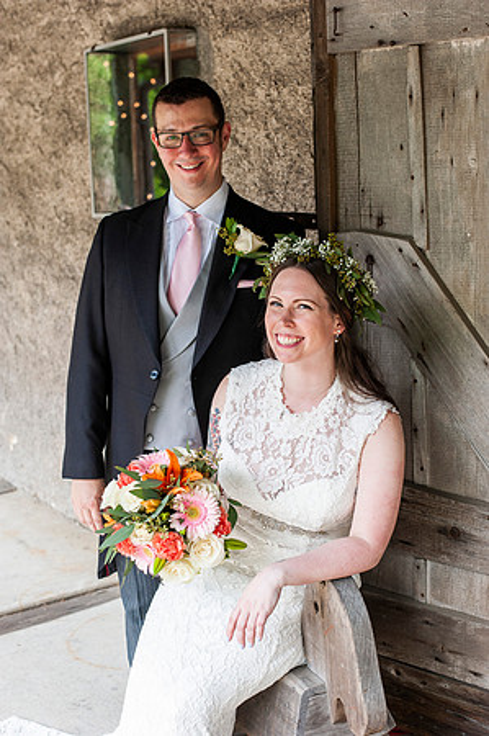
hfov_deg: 26.9
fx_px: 1021
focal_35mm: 50
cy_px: 368
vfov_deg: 39.6
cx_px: 244
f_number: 4.5
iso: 640
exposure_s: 1/500
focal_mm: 50
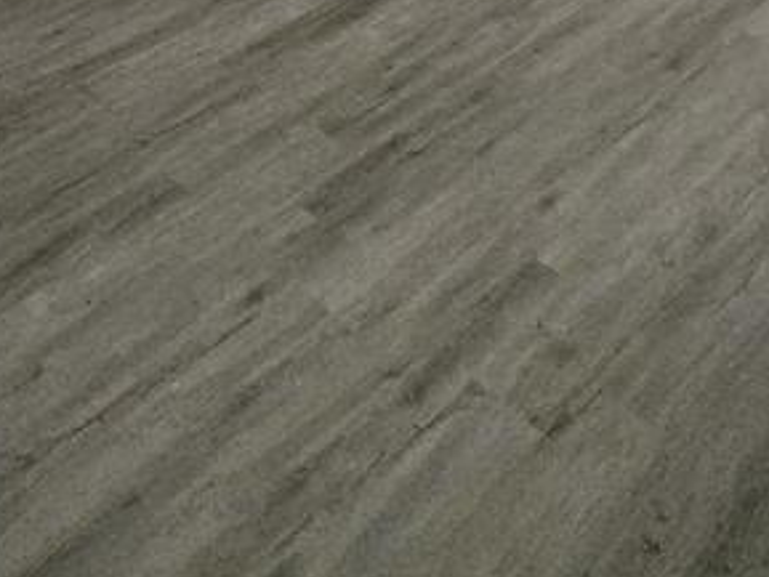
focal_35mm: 46
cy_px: -423
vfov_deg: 21.9
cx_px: 346
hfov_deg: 41.2
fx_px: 1022
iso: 1600
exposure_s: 1/60
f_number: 2.2
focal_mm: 2.2
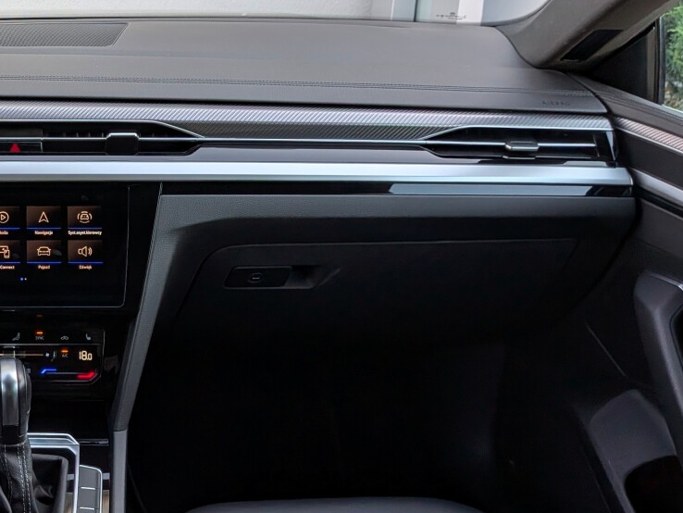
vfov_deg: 27.8
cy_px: 161
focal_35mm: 52
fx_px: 1026
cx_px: -7
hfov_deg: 33.5
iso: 30
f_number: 1.7
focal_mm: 4.53
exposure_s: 1/136
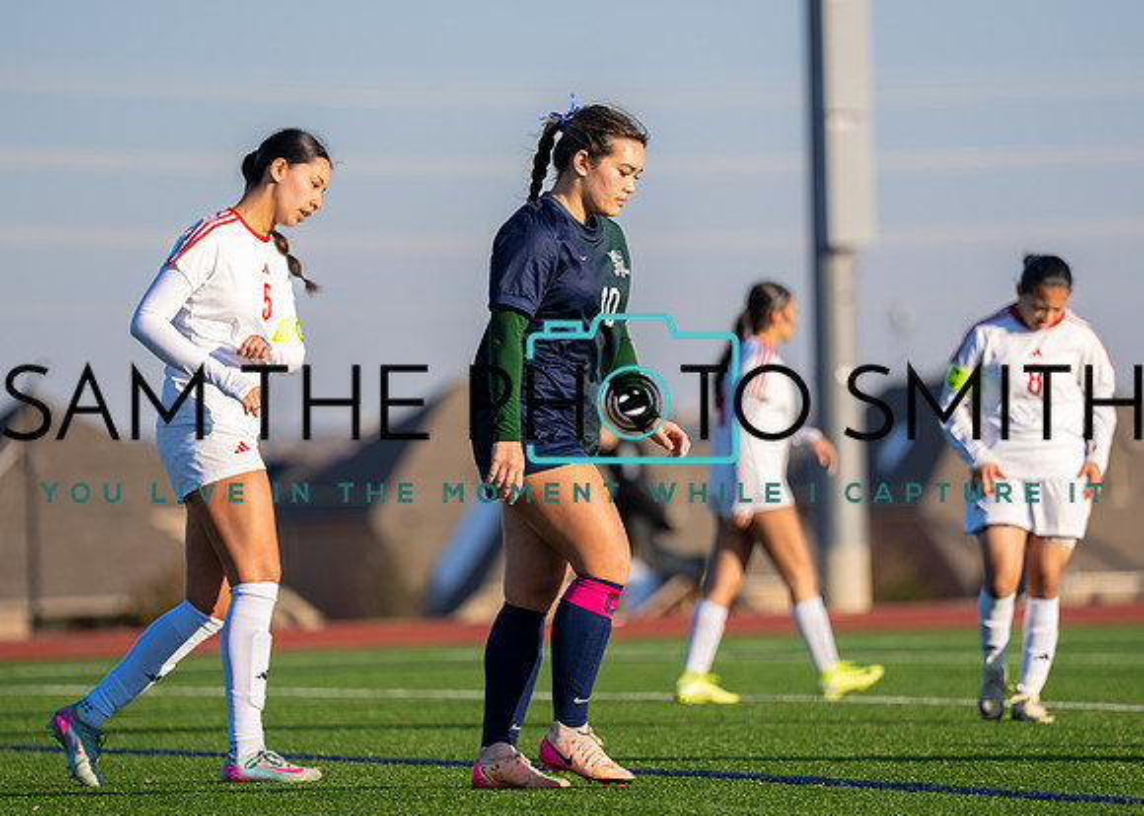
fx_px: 7769
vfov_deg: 6.0
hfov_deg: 8.4
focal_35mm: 239
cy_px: 374
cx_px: 596
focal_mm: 180
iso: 200
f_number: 2.8
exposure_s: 1/2500
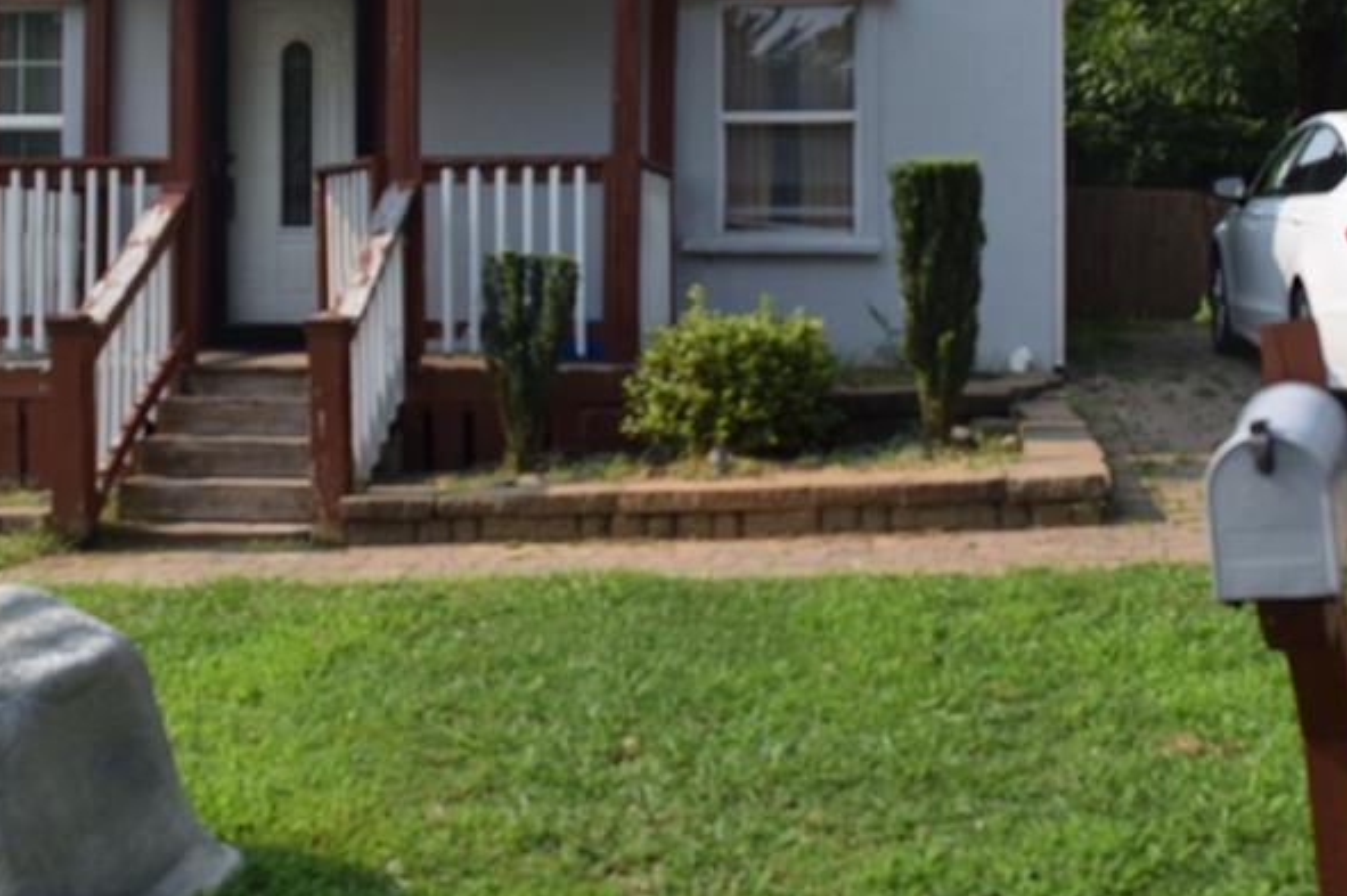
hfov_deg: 38.2
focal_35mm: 52
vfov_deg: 25.7
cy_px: 262
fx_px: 1944
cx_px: 713
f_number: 6.3
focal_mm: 20
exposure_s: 1/1600
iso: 400
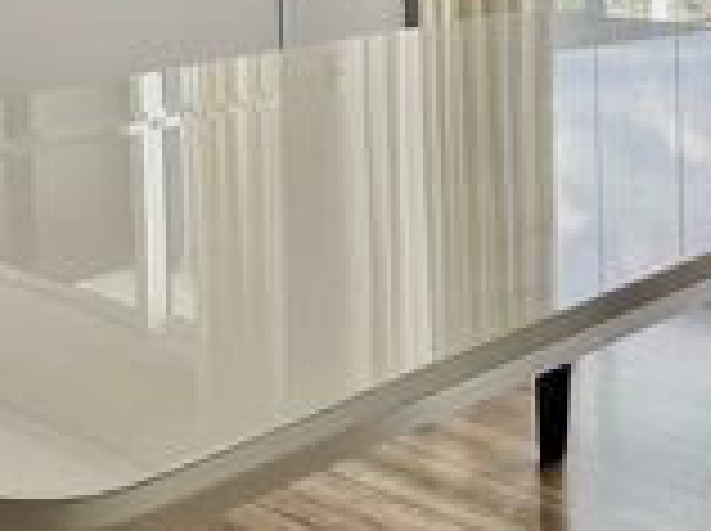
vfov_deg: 17.1
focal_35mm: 79
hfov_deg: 24.0
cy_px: -230
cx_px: 58
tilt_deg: +0.6
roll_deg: +1.7
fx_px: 1620
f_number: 1.6
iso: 50
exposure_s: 1/399
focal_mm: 5.1
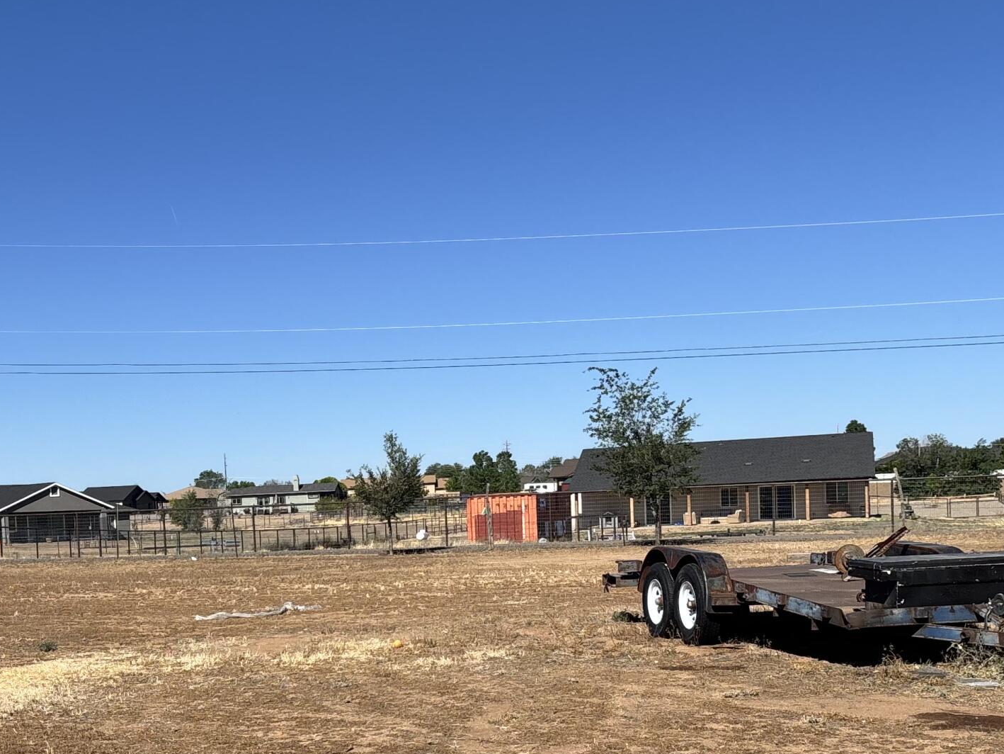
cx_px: 315
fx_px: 1595
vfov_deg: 26.1
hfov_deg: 34.5
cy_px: 608
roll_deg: +2.3
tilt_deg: -0.4
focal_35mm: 55
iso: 50
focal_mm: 5.96
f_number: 1.6
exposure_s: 1/5076
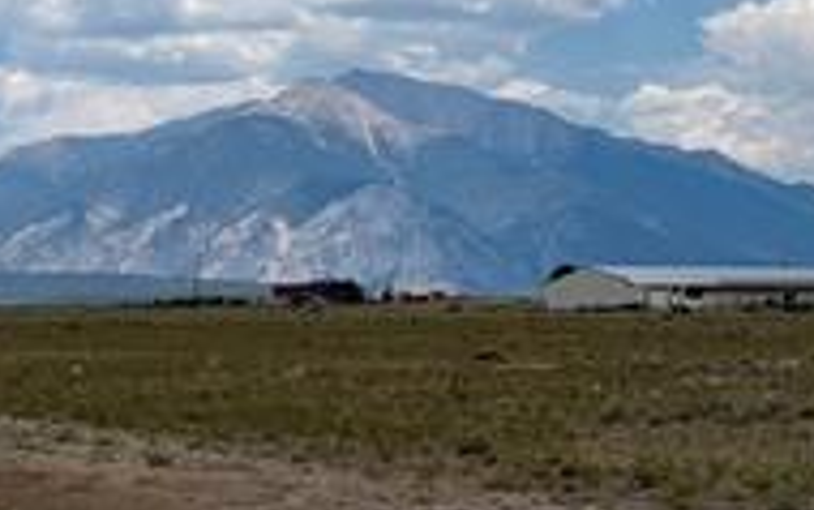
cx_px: 703
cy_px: -223
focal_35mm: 93
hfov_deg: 21.9
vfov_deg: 13.4
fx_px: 2064
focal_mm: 5.96
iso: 50
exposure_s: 1/8850
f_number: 1.6
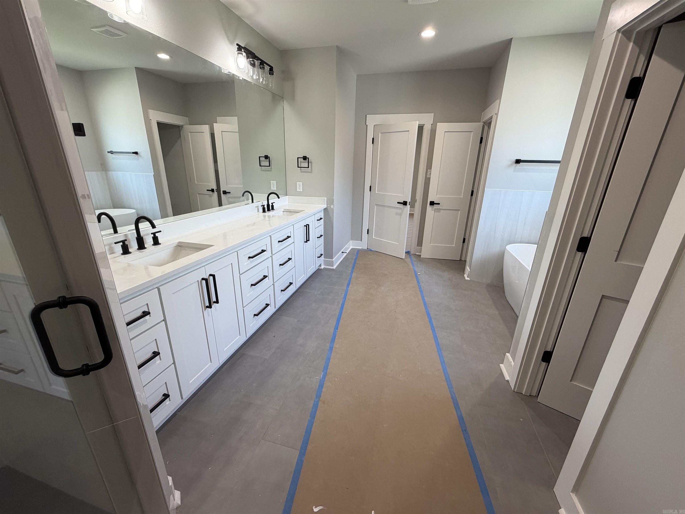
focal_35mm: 14
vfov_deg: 85.7
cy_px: 257
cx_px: 342
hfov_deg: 102.1
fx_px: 277
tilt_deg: -19.0
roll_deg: -1.2
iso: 200
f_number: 2.2
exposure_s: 1/120
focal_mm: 2.22
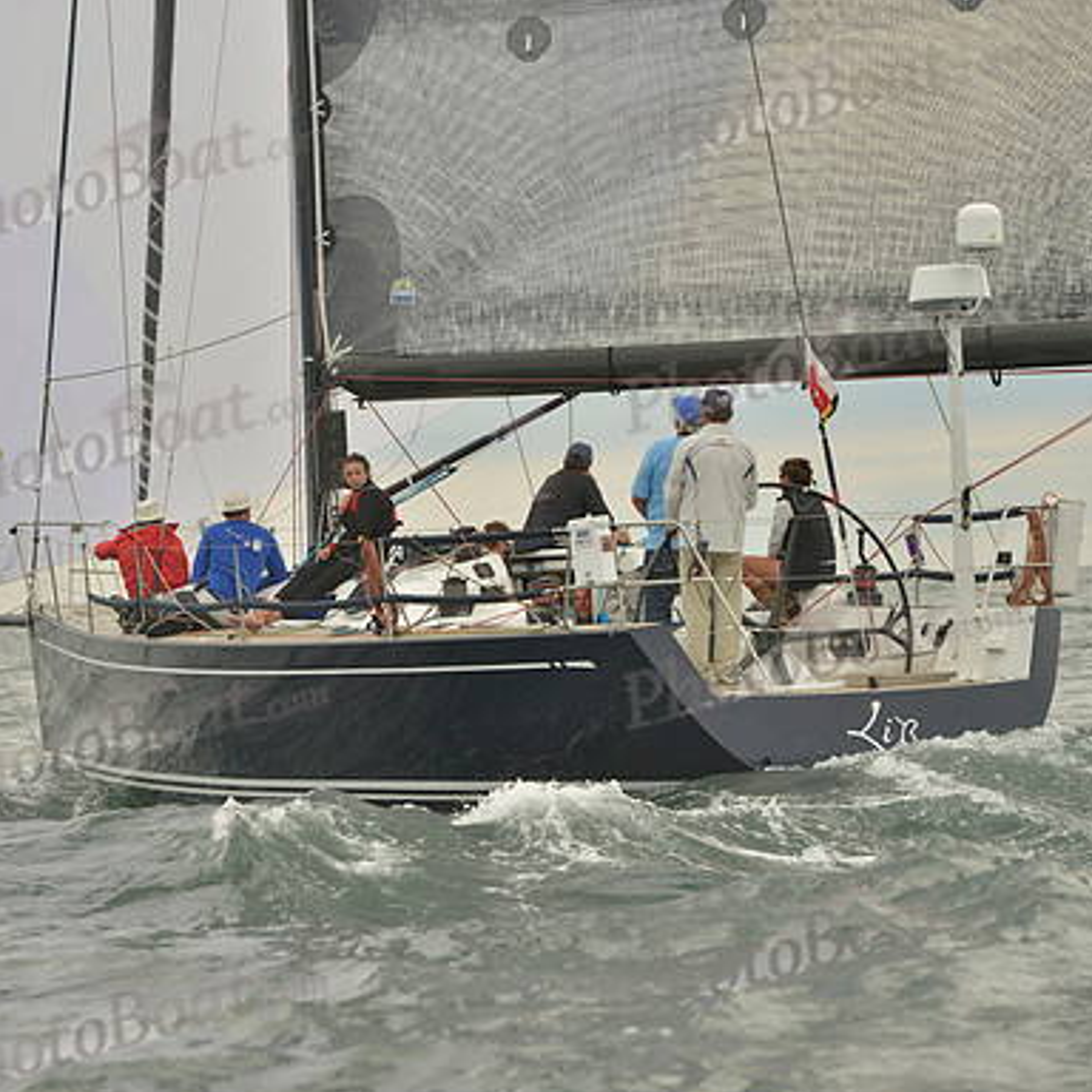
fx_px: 7102
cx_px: 478
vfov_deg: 8.8
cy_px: 547
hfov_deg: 8.8
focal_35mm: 199
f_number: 7.1
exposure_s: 1/1250
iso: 400
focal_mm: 155
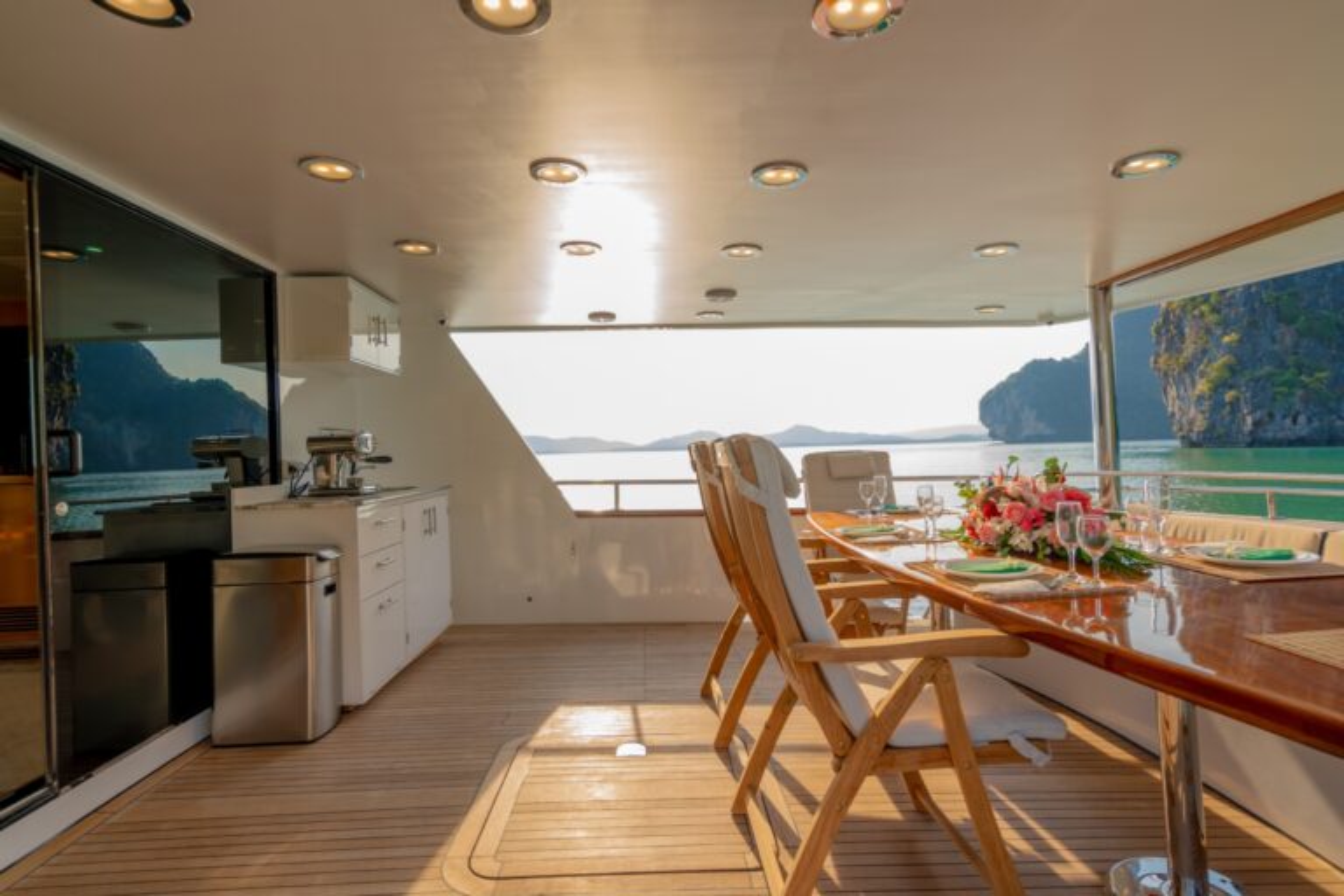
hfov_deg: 90.0
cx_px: 672
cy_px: 448
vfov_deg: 67.4
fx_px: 672
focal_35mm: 18
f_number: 5.6
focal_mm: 18
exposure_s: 1/100
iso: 100
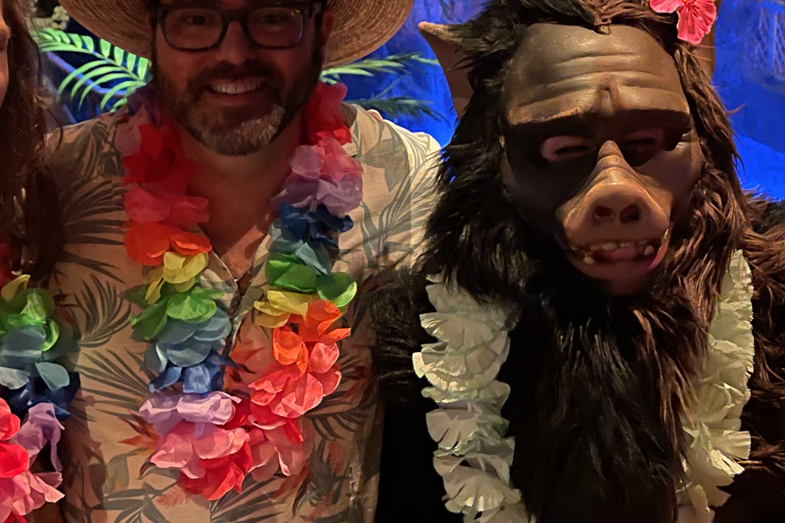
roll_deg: -0.4
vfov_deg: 22.2
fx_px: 1308
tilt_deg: -17.9
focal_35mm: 60
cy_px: 73
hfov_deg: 32.9
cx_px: 573
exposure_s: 1/15
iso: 1250
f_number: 1.6
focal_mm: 5.1
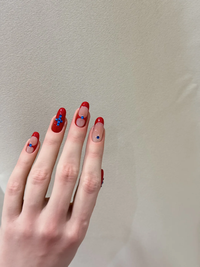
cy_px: 134
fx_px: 370
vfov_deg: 39.7
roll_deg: +19.5
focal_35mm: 48
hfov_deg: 30.3
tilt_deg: -30.4
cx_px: 100
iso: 200
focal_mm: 6.76
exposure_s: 1/60
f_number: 1.78
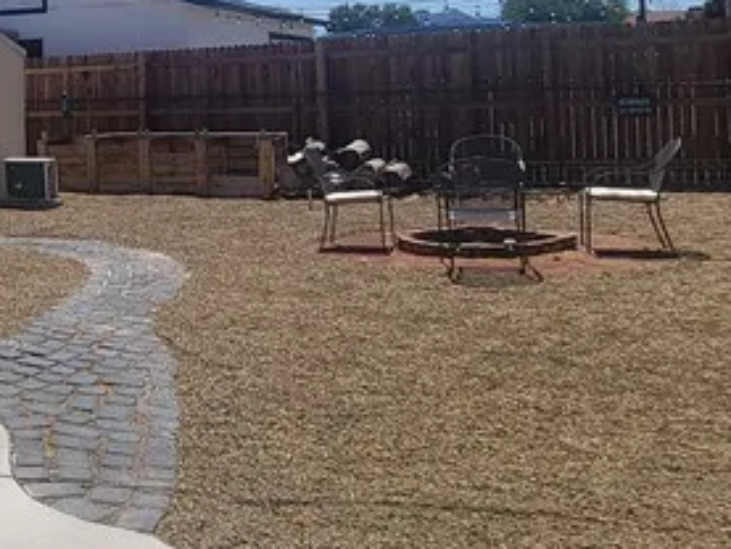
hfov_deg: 31.6
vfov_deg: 29.3
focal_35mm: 48
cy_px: 77
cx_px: -193
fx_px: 1014
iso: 32
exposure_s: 1/1804
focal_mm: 1.74
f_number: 2.2
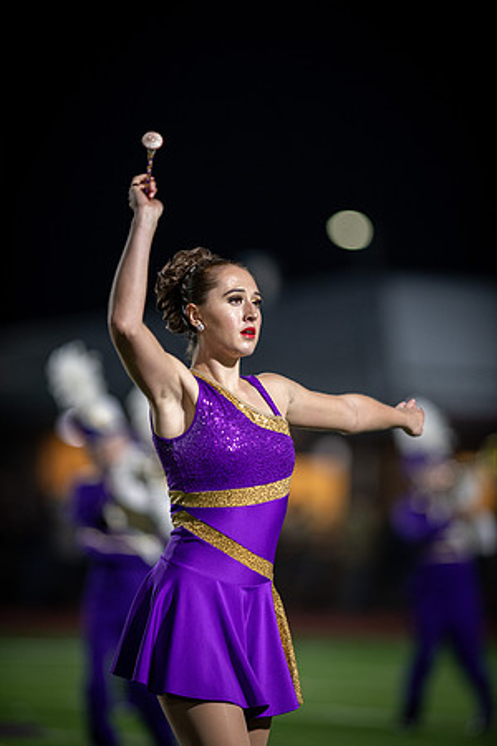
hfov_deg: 4.6
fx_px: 6212
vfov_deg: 6.9
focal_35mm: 300
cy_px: 373
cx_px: 248
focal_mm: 300
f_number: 2.8
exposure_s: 1/500
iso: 1400
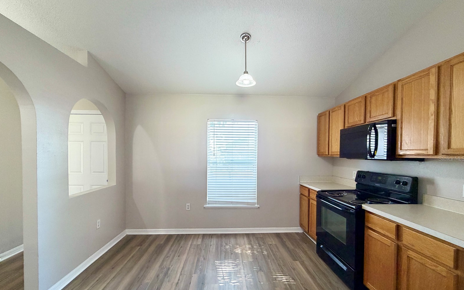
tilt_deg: -1.0
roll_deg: +0.2
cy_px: 158
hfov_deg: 101.5
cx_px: 232
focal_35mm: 15
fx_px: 190
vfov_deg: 74.6
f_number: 2.2
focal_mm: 2.22
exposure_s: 1/60
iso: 250
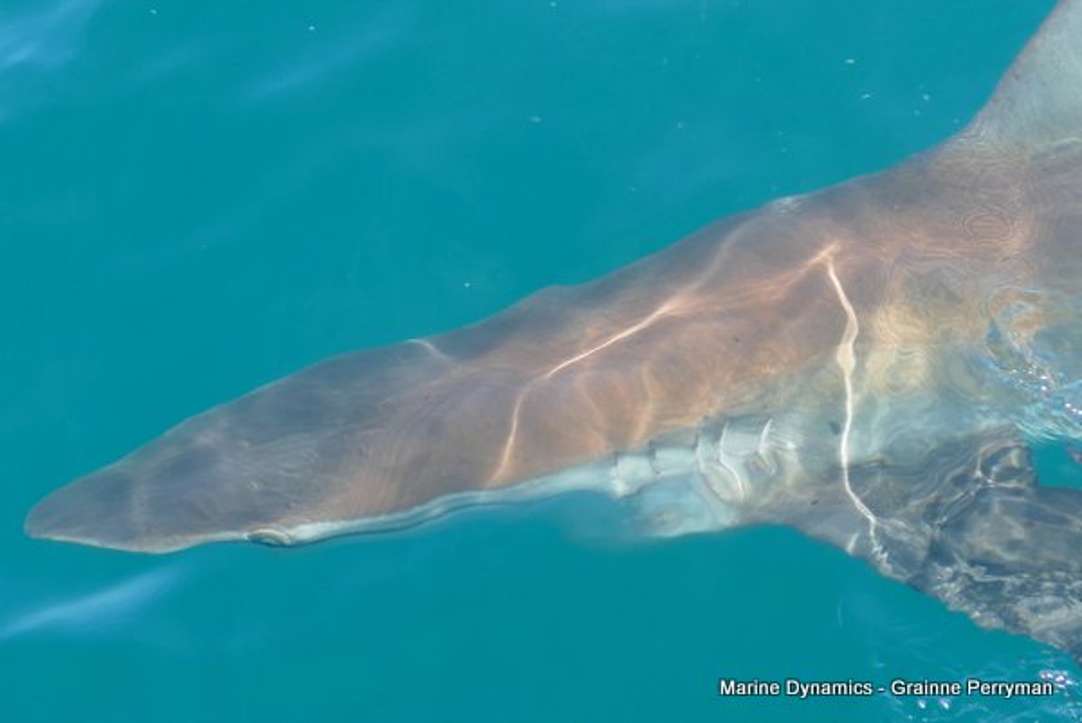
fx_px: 2196
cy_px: 362
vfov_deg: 18.7
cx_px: 541
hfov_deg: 27.7
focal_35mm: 73
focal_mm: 26.59
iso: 125
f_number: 3.7
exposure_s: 1/500
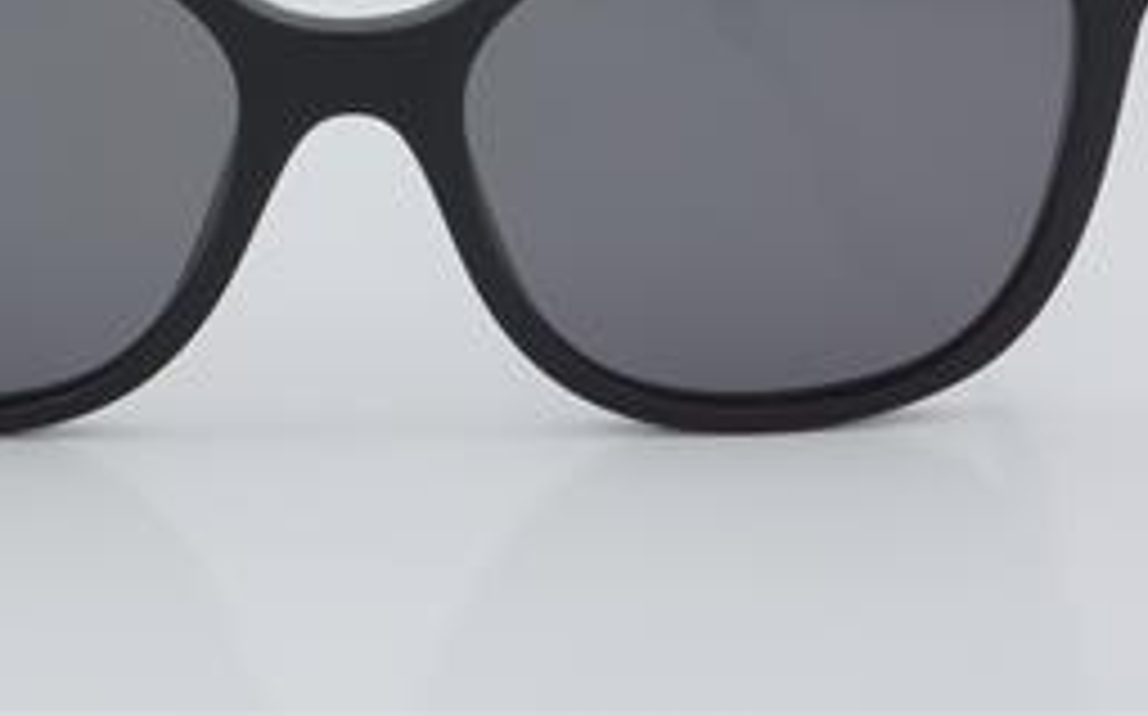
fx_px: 4121
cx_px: 356
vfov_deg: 9.9
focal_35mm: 132
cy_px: 122
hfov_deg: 15.8
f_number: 32
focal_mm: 55
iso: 100
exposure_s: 1/4
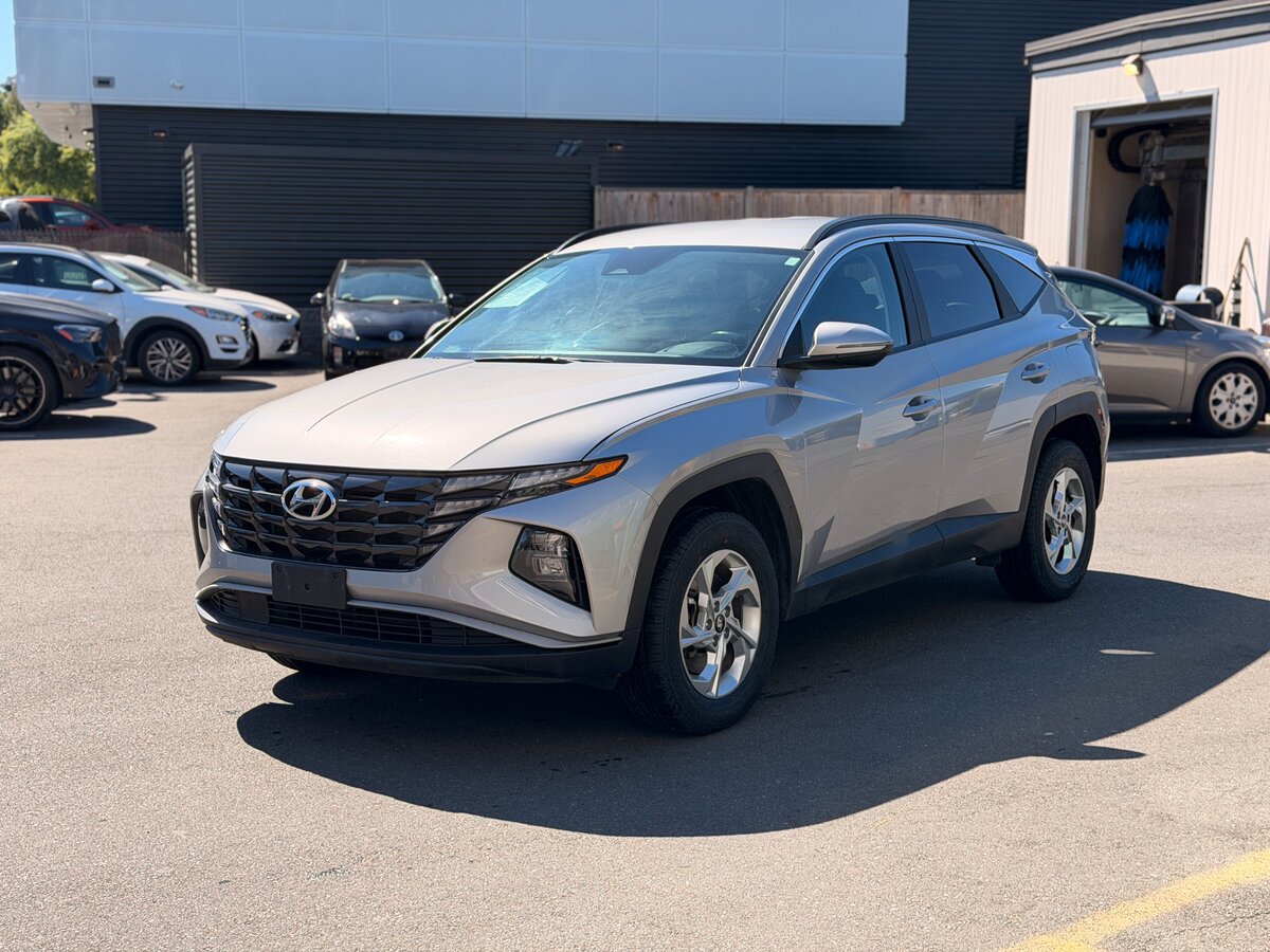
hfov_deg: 39.7
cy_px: 476
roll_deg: -0.5
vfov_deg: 30.3
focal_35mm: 48
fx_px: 1761
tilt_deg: -8.3
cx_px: 635
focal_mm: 6.76
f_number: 1.78
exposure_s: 1/3378
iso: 100
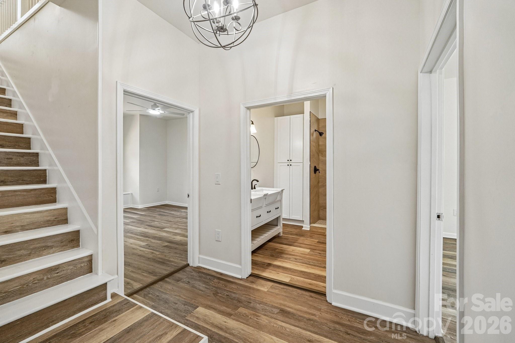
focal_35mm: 15
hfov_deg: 100.4
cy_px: 172
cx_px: 258
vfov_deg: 77.3
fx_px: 215
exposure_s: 1/10
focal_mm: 10
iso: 400
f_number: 8
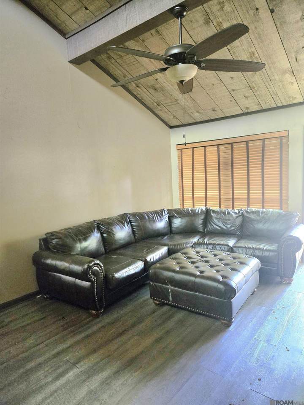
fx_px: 269
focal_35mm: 23
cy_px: 202
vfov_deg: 73.9
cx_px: 152
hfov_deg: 58.9
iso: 2000
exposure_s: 1/60.2
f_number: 1.8
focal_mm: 5.4
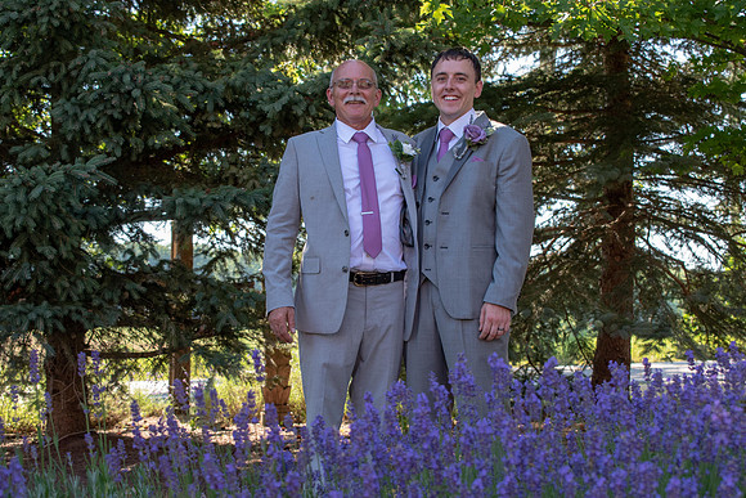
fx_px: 1306
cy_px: 249
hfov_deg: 31.9
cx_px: 373
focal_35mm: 63
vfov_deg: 21.6
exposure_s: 1/200
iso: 400
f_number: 7.1
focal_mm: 42
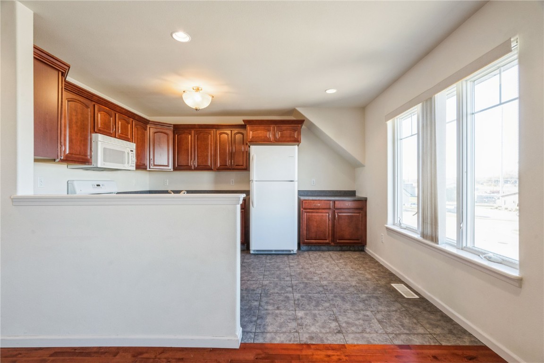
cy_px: 182
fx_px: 242
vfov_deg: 73.7
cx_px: 272
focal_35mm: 16
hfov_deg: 96.7
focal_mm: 16
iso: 400
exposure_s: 1/10
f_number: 10
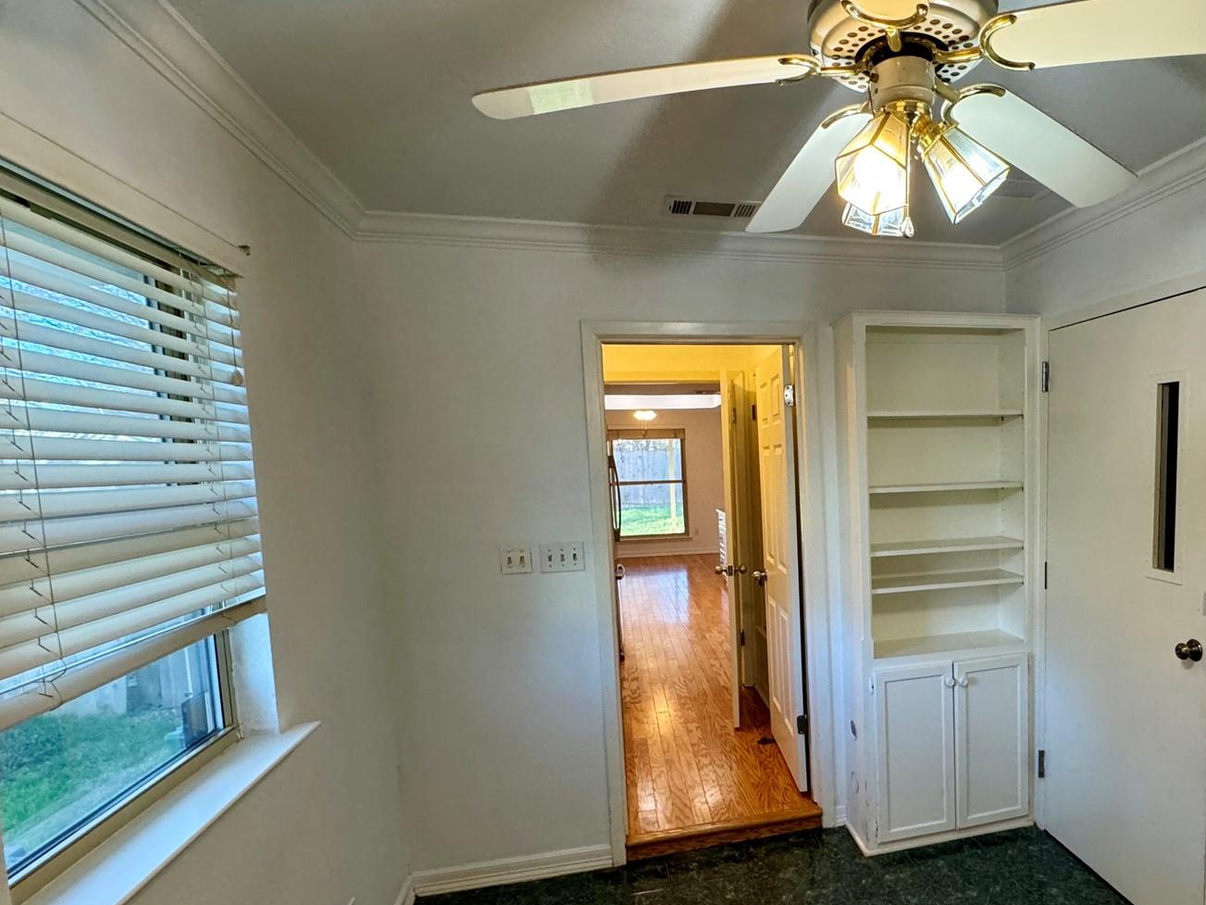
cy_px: 534
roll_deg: +0.9
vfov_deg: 60.7
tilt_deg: -6.5
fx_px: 766
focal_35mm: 22
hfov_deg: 73.4
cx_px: 829
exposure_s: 1/120
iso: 320
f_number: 2.2
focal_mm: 2.22
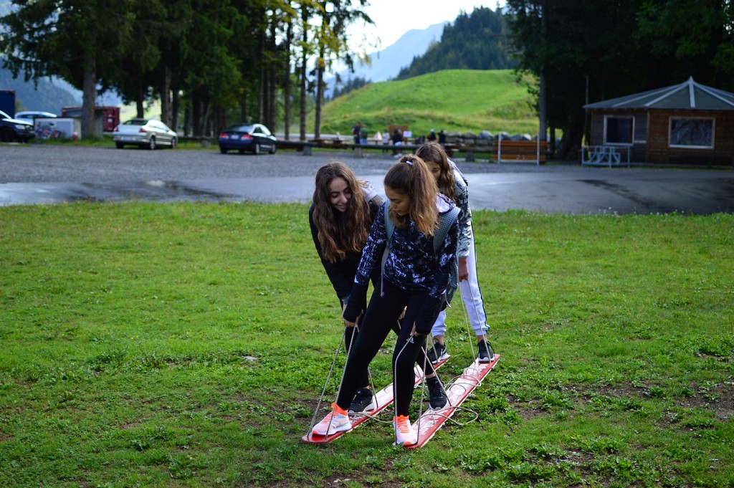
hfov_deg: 37.9
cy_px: 244
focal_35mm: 52
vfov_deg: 25.7
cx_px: 367
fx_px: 1070
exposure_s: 1/1600
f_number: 1.8
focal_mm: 35
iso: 200
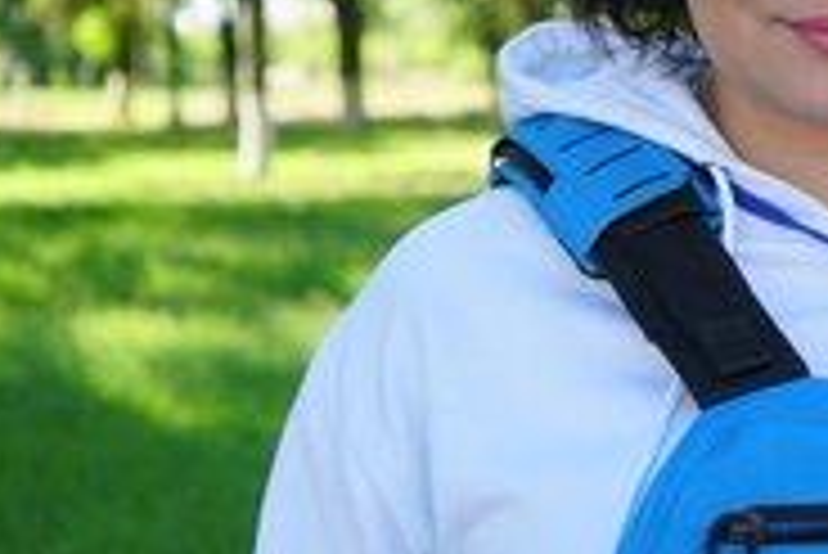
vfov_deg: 15.1
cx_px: 792
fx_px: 2049
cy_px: -29
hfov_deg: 22.1
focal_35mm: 89
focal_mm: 41
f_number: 4
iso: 100
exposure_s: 1/160
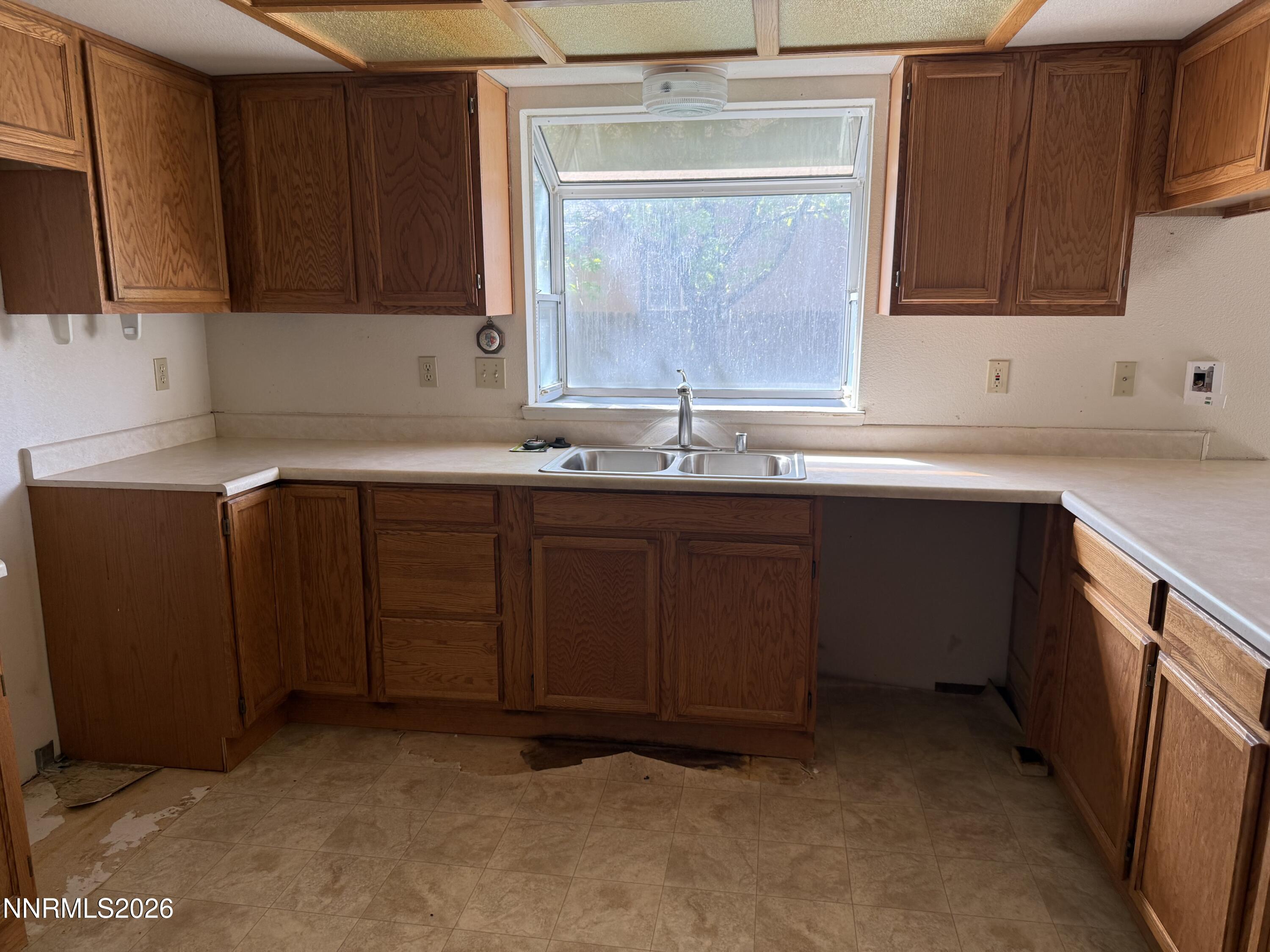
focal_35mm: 24
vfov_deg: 56.8
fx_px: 881
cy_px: 476
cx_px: 635
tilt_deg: -10.7
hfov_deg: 71.6
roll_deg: +0.2
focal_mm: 6.76
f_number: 1.78
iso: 100
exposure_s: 1/213
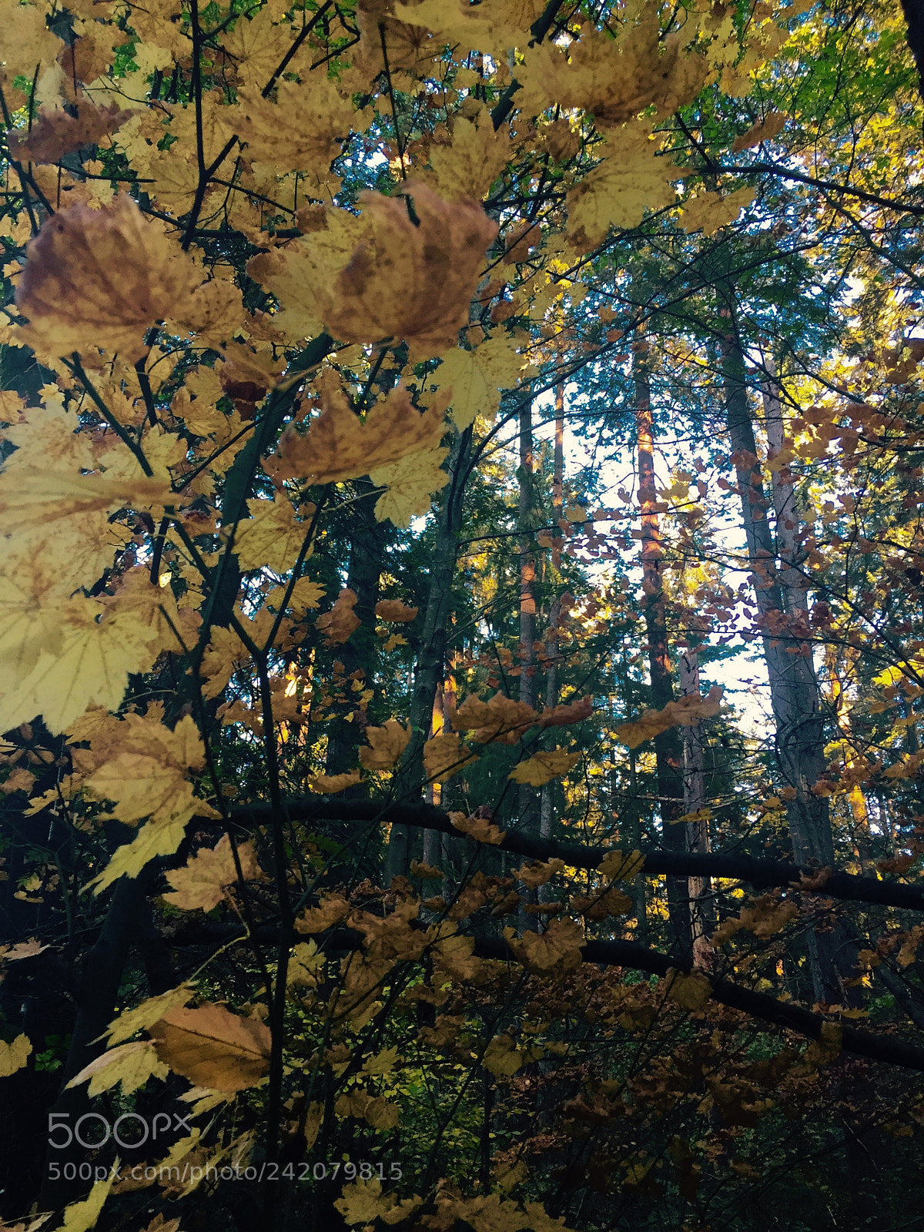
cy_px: 616
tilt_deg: +27.5
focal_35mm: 29
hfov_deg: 48.2
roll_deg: -2.3
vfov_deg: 61.7
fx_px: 1032
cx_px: 462
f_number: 2.2
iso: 32
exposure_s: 1/30
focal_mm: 4.15
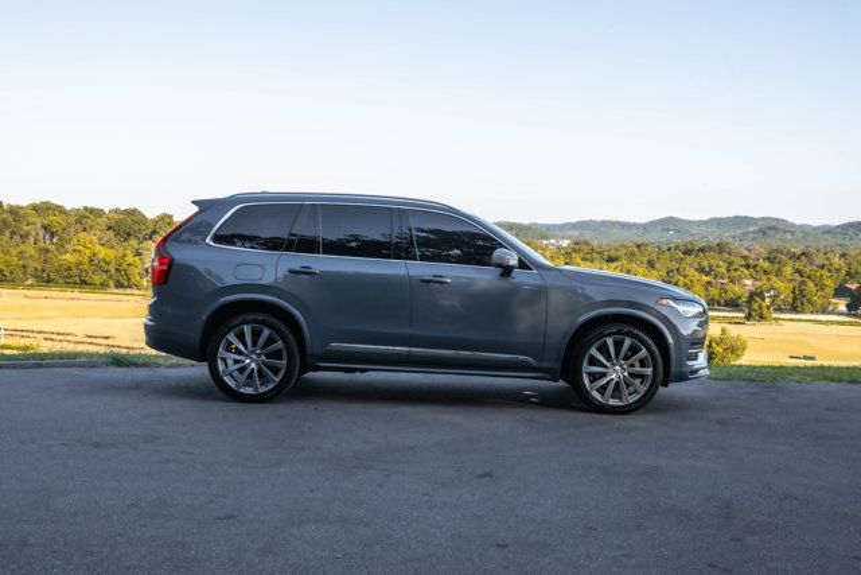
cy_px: 288
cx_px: 430
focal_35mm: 42
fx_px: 1005
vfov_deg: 31.9
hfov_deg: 46.4
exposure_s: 1/400
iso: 500
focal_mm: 42
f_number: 11
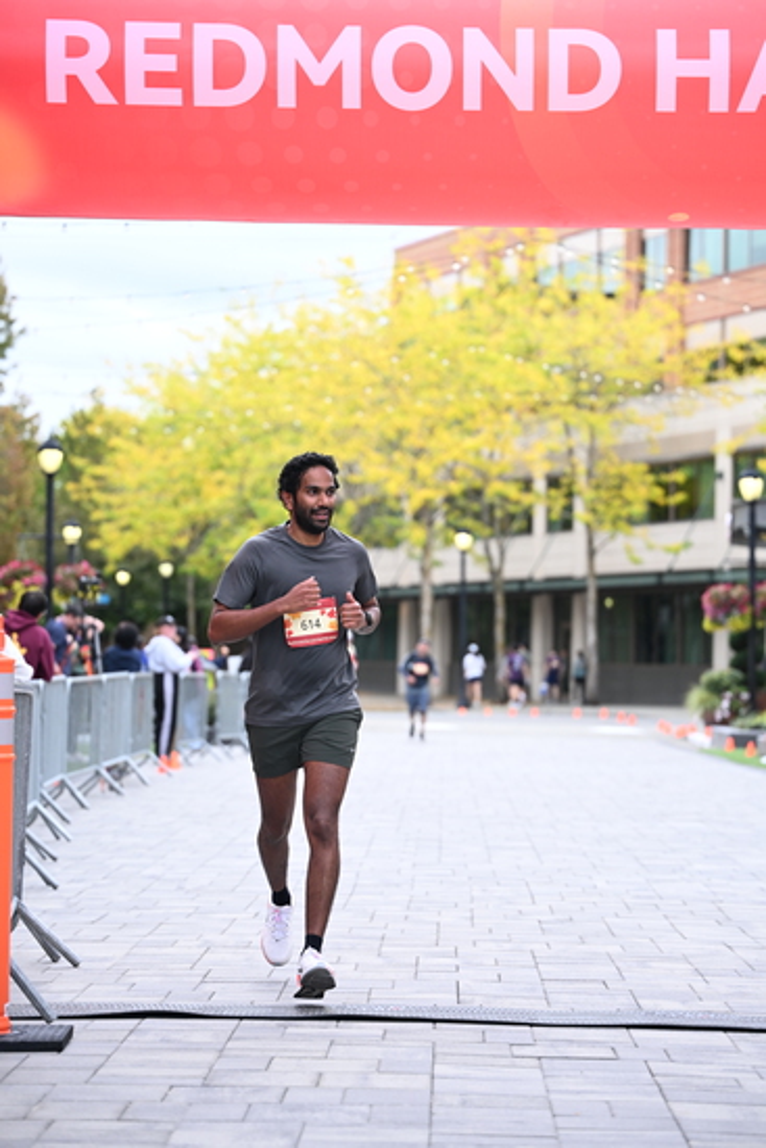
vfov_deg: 21.9
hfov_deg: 14.7
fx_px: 2966
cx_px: 383
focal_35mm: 93
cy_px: 574
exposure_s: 1/1600
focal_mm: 93
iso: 640
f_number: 2.8
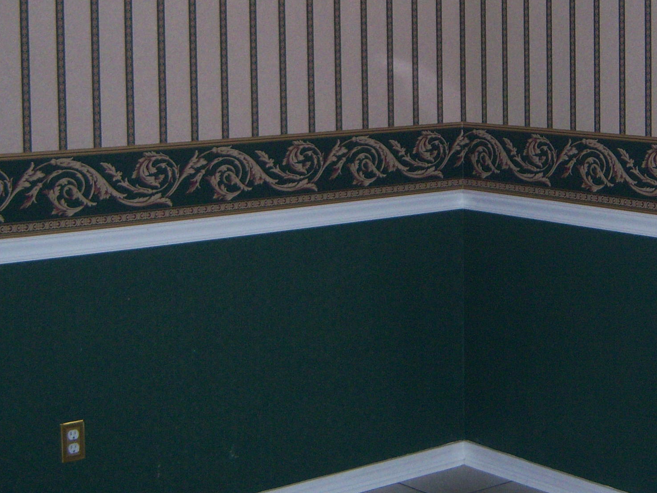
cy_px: 80
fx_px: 1386
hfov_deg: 26.5
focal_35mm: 73
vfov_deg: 19.9
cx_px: 432
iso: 160
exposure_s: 1/60
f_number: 2.8
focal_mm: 7.5
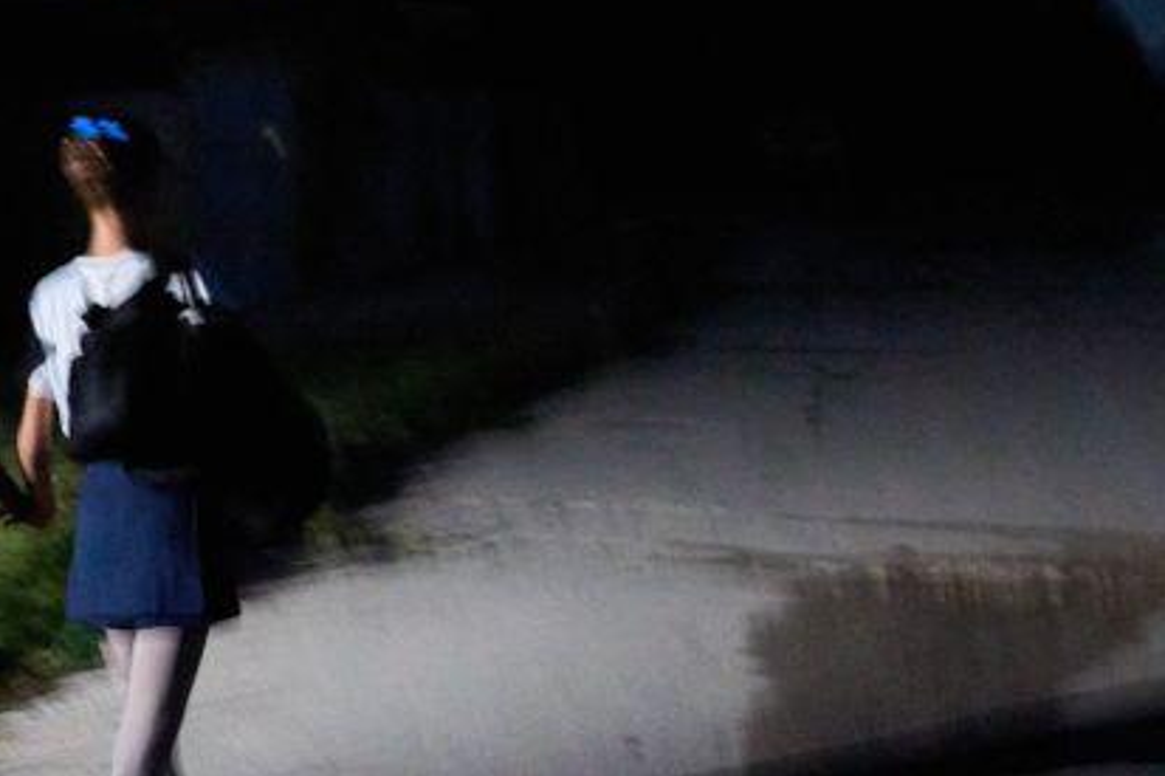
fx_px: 2329
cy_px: 319
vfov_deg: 18.9
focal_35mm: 72
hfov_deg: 27.1
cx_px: 121
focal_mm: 24
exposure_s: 1/8
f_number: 2.2
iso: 20000
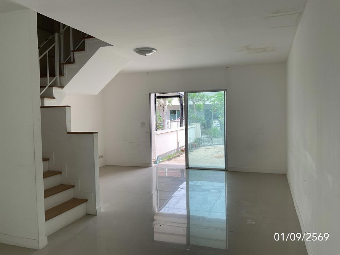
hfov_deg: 61.7
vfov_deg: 48.2
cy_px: 128
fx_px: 285
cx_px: 170
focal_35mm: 29
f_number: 1.8
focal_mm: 3
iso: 25
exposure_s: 1/120
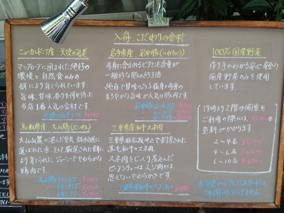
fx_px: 271
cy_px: 106
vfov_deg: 42.9
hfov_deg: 55.4
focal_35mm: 33
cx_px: 142
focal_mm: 4.13
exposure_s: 1/139
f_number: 2.4
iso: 50
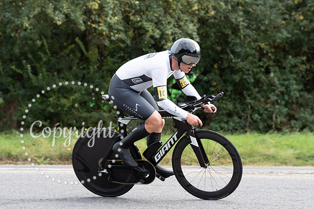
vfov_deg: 10.6
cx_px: 168
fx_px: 1130
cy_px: 87
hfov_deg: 15.8
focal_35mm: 130
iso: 640
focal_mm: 102
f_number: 4
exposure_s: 1/1000
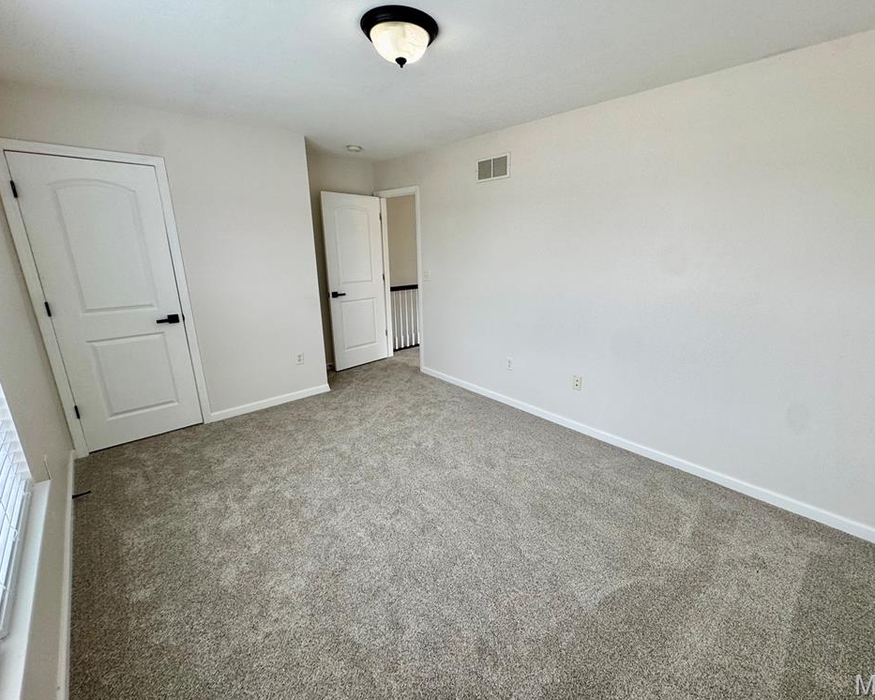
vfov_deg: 84.0
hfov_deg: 96.6
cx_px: 469
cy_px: 344
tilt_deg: -14.1
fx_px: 388
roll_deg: +0.3
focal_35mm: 15
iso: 50
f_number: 2.2
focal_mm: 2.22
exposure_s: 1/120
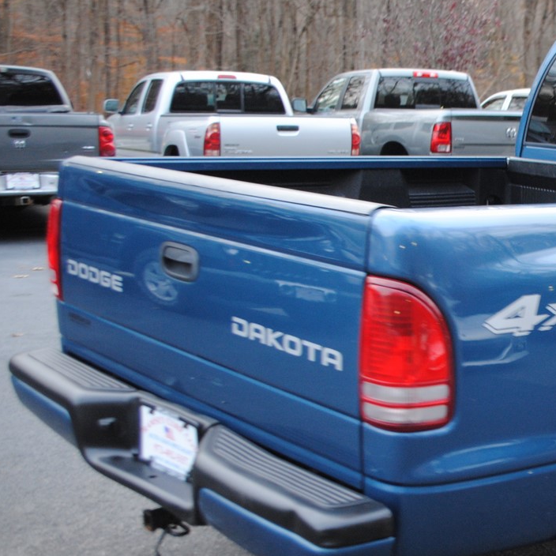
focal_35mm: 58
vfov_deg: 29.5
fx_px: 1054
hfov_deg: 27.4
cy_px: 328
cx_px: 592
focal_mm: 20
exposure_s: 1/30
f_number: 3.8
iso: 400
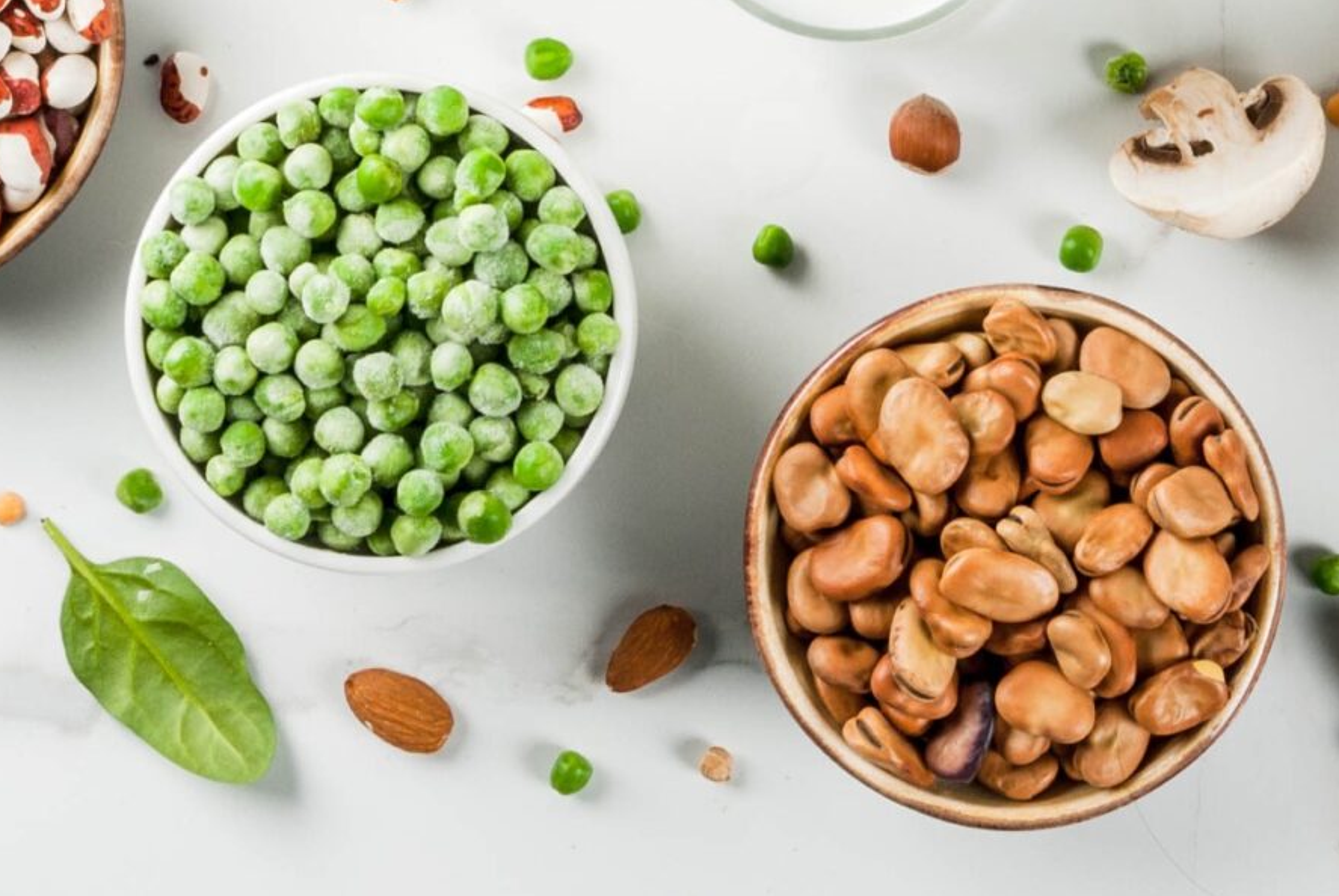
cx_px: 1102
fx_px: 5640
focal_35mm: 151
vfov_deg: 9.0
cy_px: -232
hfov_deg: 13.5
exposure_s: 1/50
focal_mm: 35
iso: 100
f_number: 13
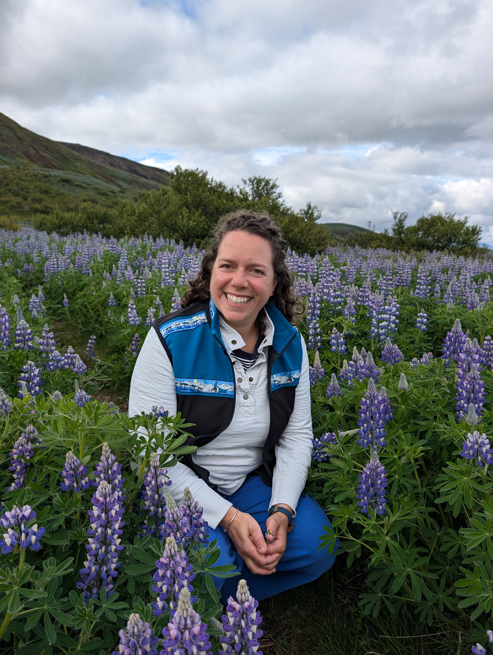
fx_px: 455
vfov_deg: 71.5
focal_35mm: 24
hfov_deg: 56.9
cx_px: 246
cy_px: 328
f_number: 1.68
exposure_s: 1/907
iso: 19
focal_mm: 6.9
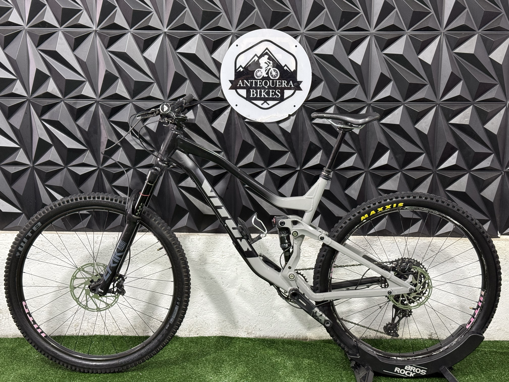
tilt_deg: -10.3
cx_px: 254
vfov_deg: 30.3
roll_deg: -0.2
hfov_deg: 39.7
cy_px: 191
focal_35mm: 48
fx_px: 706
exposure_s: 1/60
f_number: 1.78
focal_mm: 6.76
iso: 200
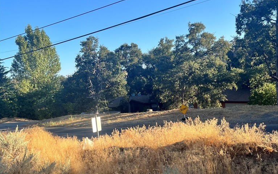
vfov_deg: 34.3
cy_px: 104
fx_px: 280
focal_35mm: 37
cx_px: 139
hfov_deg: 52.7
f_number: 1.6
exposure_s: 1/1212
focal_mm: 5.1
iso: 50
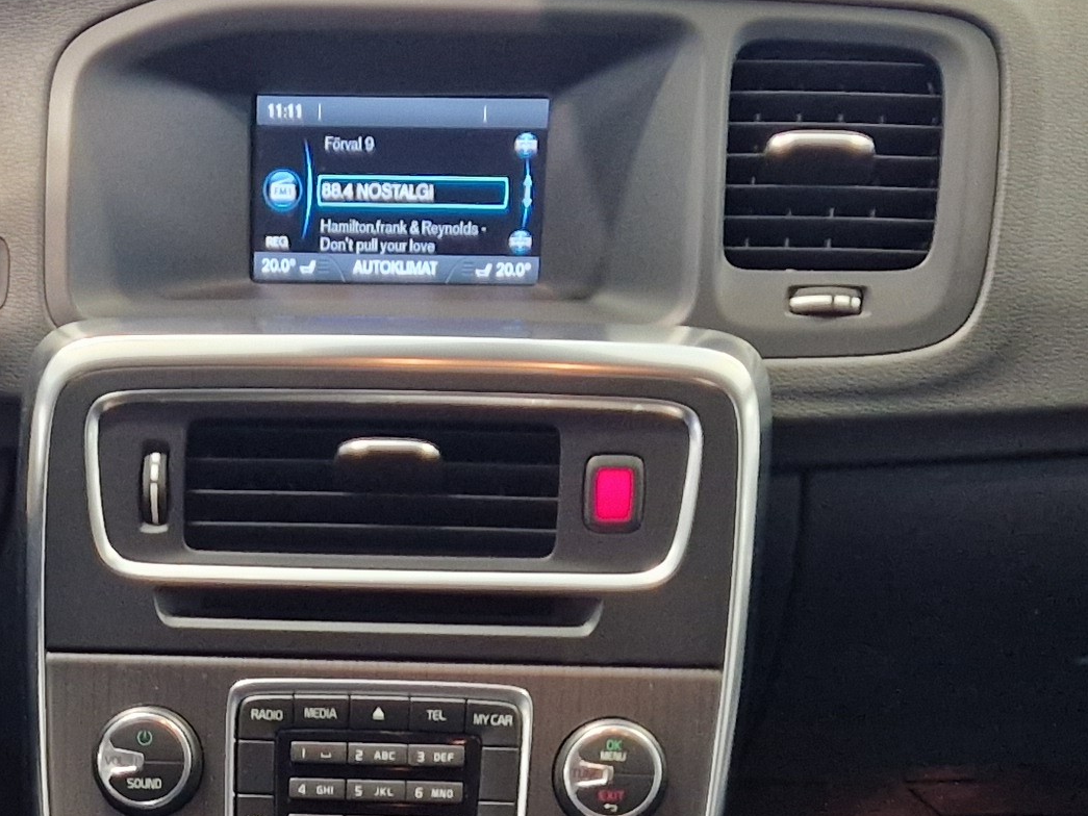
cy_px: 1117
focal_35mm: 88
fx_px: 2766
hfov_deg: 21.9
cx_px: 166
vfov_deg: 15.8
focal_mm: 5.4
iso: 500
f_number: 1.8
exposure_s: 1/100
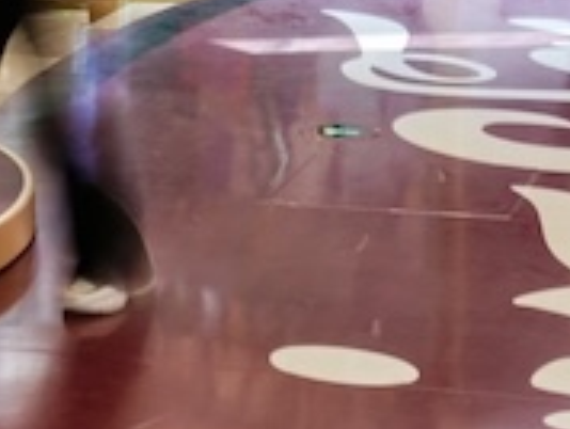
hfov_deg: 13.0
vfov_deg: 9.5
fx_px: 2490
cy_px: -298
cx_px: 189
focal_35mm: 151
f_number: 7.1
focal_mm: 35
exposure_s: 1/4
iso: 50
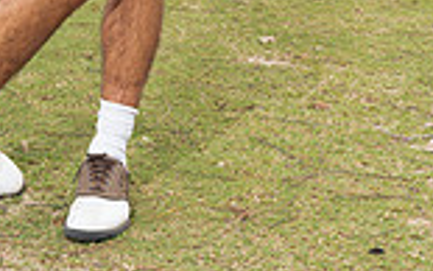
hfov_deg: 17.5
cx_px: 61
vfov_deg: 10.1
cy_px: -318
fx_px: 1393
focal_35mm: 118
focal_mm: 40
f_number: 8
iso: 400
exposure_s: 1/250
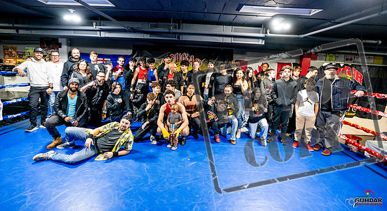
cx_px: 193
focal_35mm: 18
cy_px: 88
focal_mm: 16
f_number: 5
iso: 5000
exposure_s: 1/160
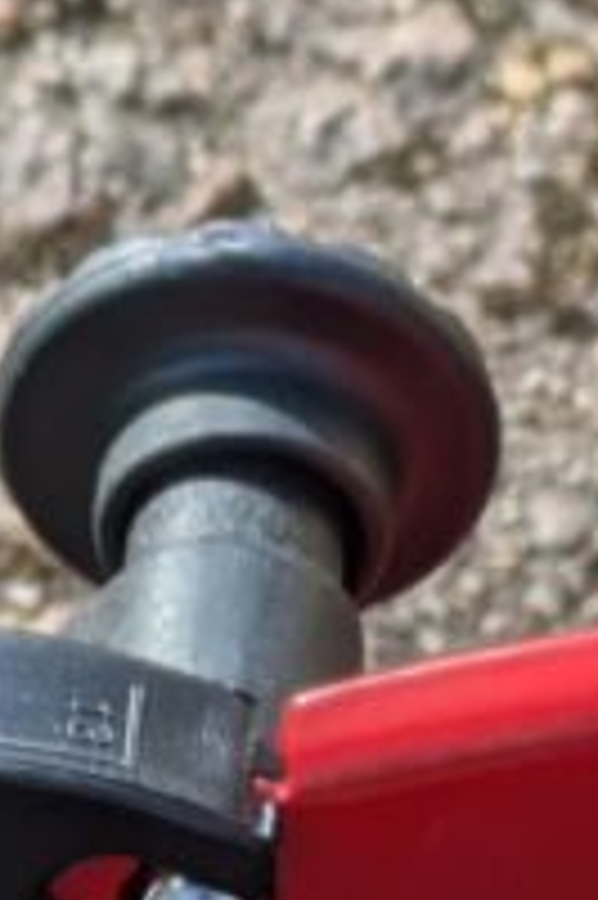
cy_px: 1433
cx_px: 665
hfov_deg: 5.0
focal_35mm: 272
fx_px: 6789
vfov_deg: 7.4
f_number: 1.89
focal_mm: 5.43
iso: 40
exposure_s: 1/1701
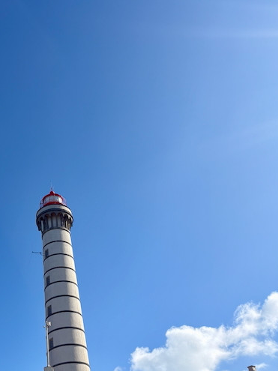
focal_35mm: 42
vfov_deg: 44.5
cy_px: 227
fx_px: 450
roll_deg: +10.1
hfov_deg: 33.8
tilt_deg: +35.7
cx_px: 80
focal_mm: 5.96
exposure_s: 1/3623
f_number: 1.6
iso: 50
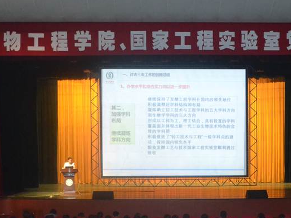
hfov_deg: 31.6
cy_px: 165
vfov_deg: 23.8
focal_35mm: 61
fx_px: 513
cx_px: 178
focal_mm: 24
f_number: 4
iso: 3200
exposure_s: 1/60
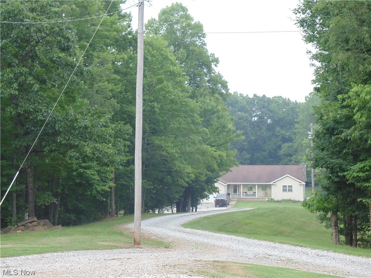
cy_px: 139
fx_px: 847
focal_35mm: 79
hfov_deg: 24.7
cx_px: 186
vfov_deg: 18.7
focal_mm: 14.1
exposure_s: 1/30
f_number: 4.3
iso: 100
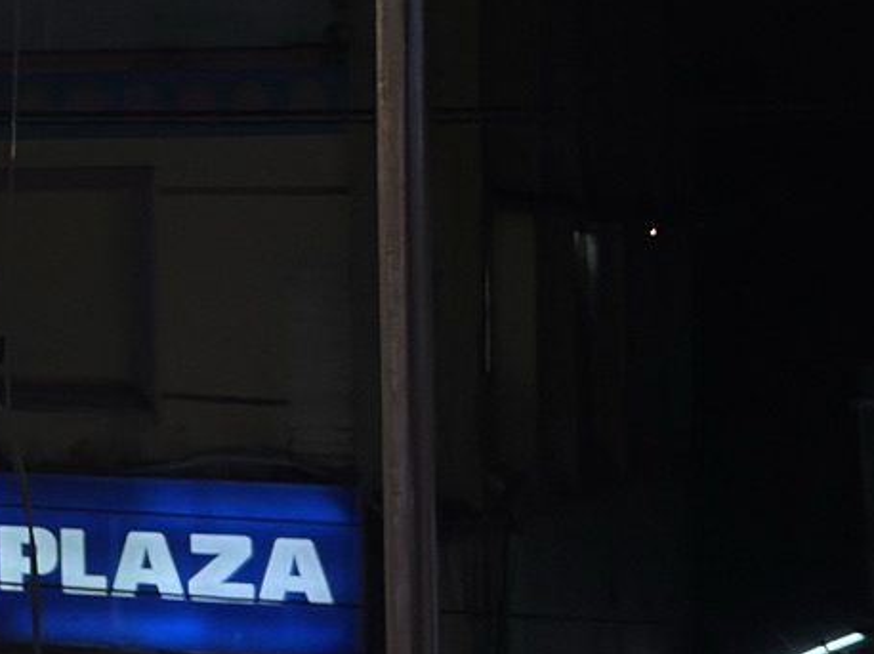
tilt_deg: +3.7
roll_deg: -0.1
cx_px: -807
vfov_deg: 9.7
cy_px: 78
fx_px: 3861
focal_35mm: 153
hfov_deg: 11.7
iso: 50
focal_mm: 6.76
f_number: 1.78
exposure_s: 1/100
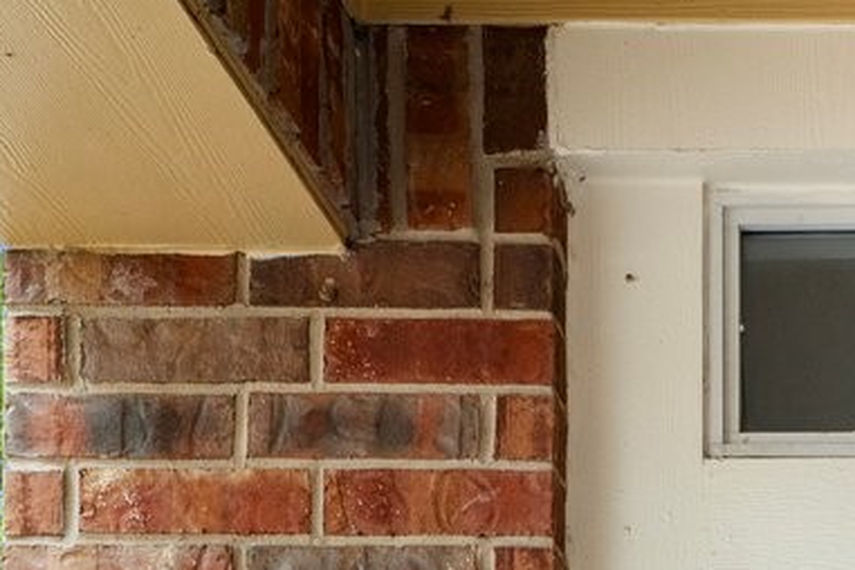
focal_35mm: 113
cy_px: 1445
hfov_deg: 17.0
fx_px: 2684
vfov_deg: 10.2
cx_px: 1127
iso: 320
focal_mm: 21
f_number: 7.1
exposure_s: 1/13
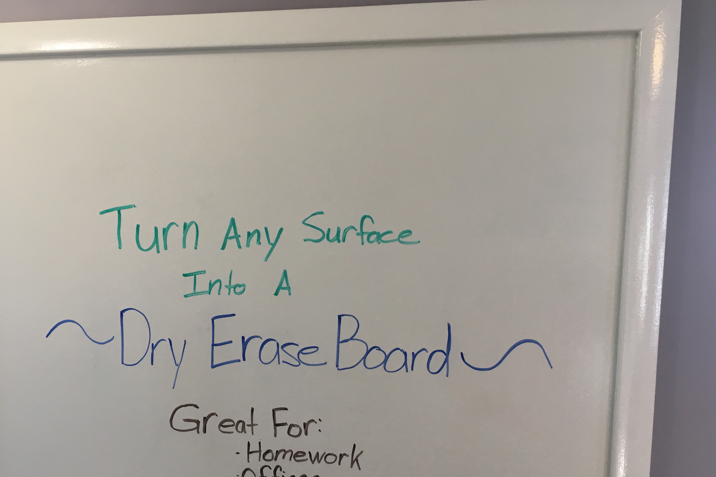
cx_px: 328
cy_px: 342
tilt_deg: -7.3
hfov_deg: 49.5
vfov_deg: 33.7
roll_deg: +0.4
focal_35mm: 39
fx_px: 776
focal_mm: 4.15
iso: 32
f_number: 2.2
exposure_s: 1/30
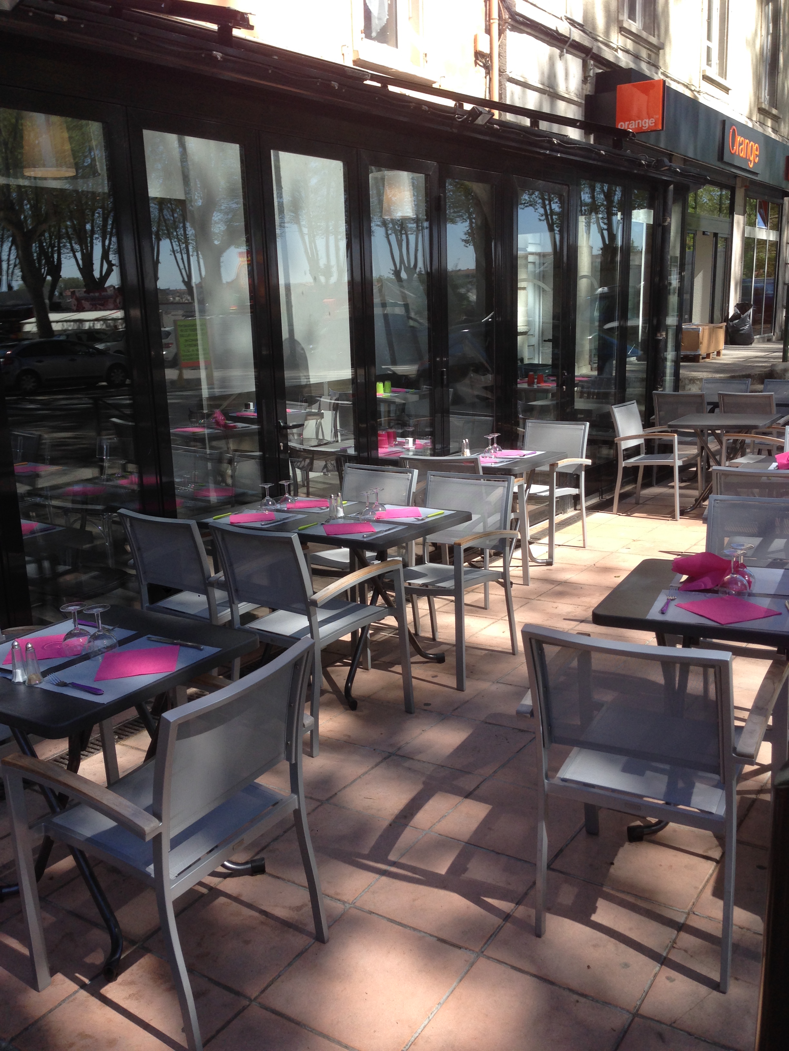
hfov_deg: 42.9
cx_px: 394
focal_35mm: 33
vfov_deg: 55.4
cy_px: 526
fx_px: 1003
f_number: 2.4
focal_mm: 4.12
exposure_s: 1/630
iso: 50
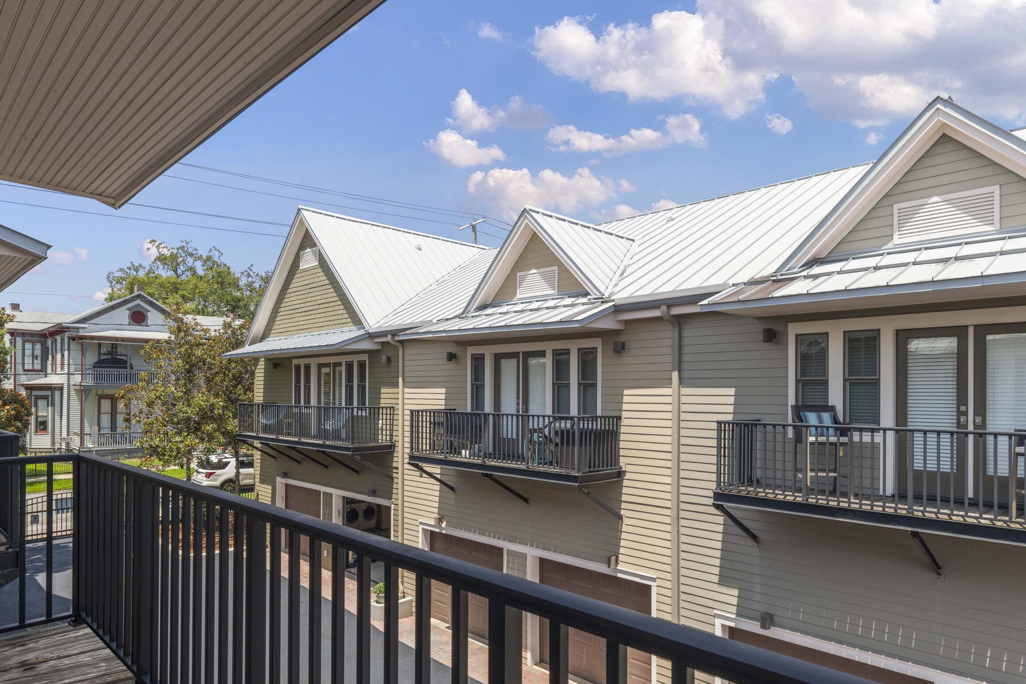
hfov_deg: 78.5
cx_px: 491
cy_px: 390
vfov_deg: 57.0
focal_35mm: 22
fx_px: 627
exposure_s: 1/500
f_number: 7.1
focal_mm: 17
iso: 100
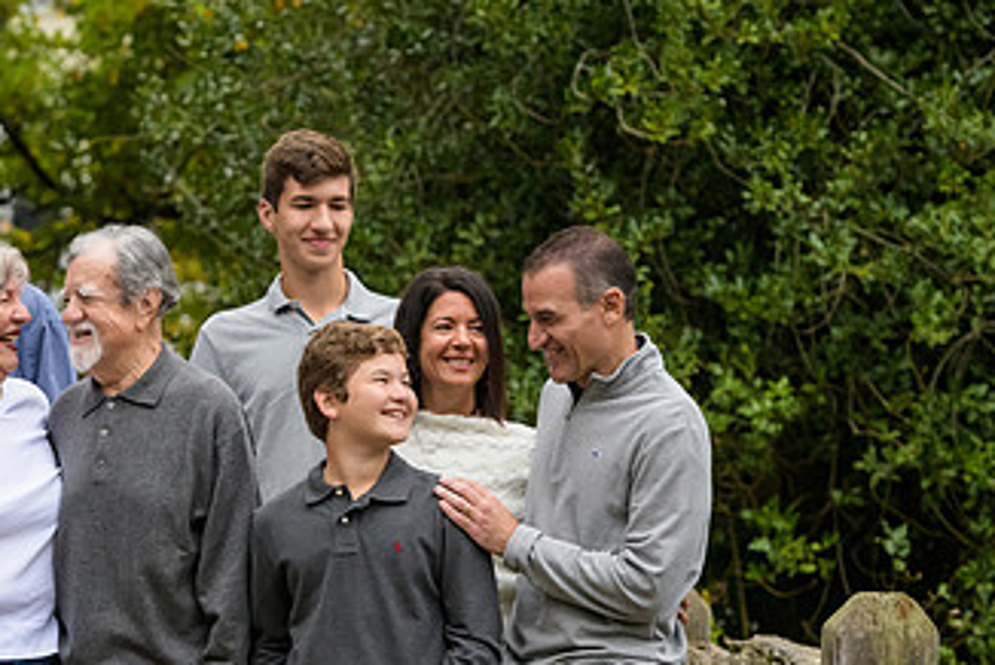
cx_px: 147
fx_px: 5505
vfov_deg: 6.9
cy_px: 438
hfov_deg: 10.3
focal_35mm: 199
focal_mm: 112
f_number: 5.6
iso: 1000
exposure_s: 1/400
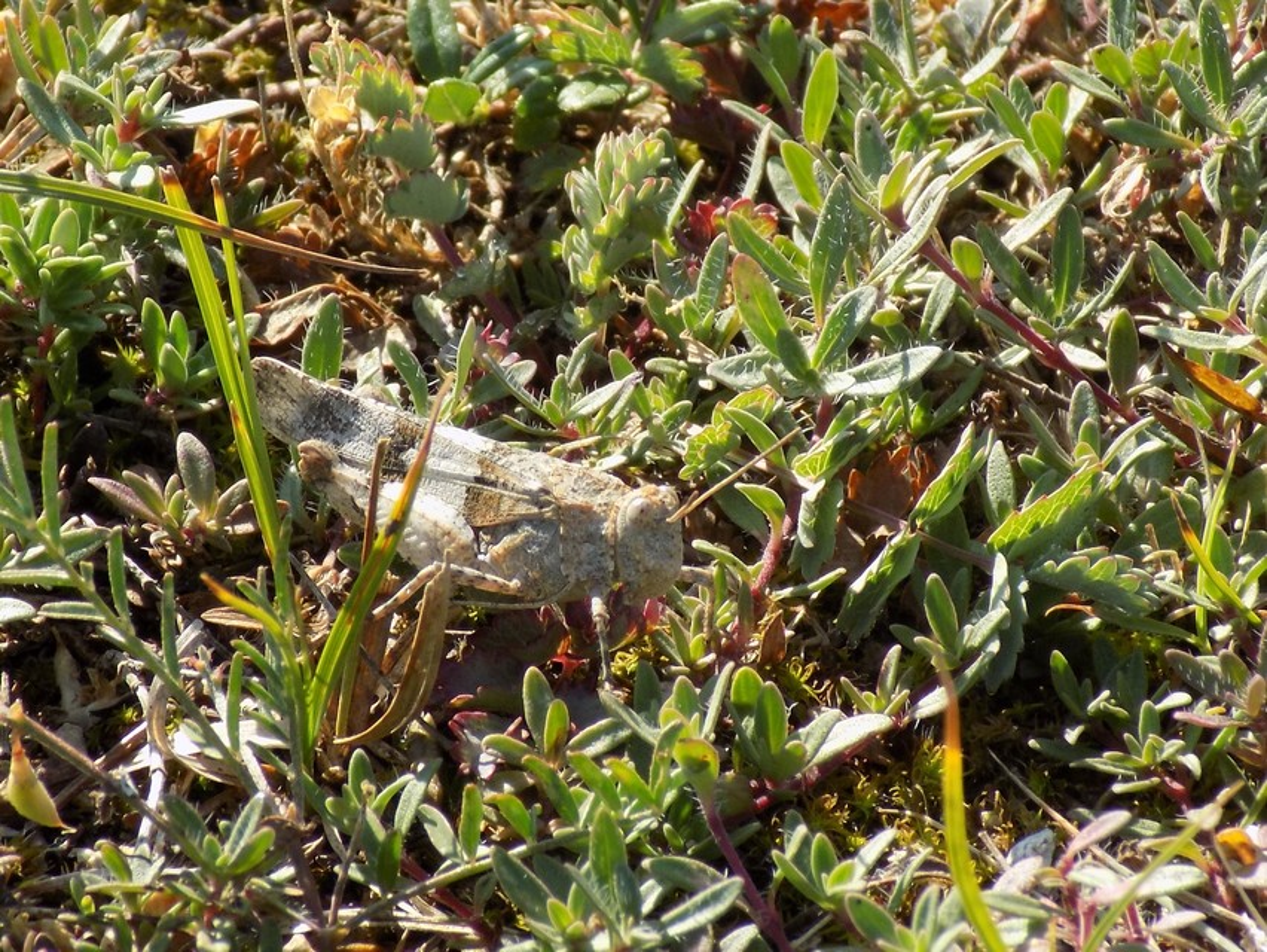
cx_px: 634
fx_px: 6958
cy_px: 476
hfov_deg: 10.4
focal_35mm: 190
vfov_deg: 7.8
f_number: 5.4
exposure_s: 1/160
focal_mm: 33.7
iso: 80
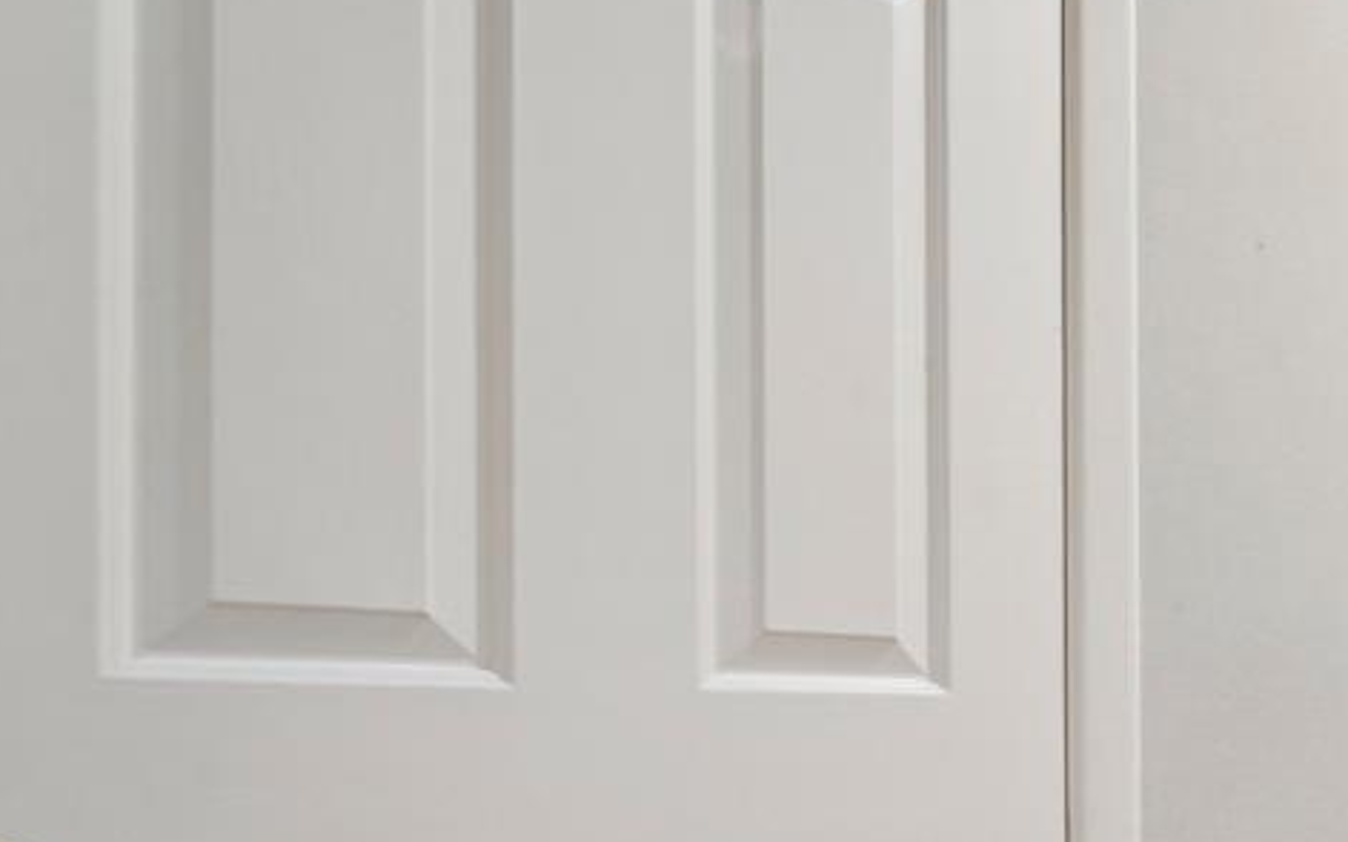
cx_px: 1351
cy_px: 753
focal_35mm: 31
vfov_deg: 37.9
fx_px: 1138
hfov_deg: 49.7
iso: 400
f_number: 8
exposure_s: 1/8
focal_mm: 14
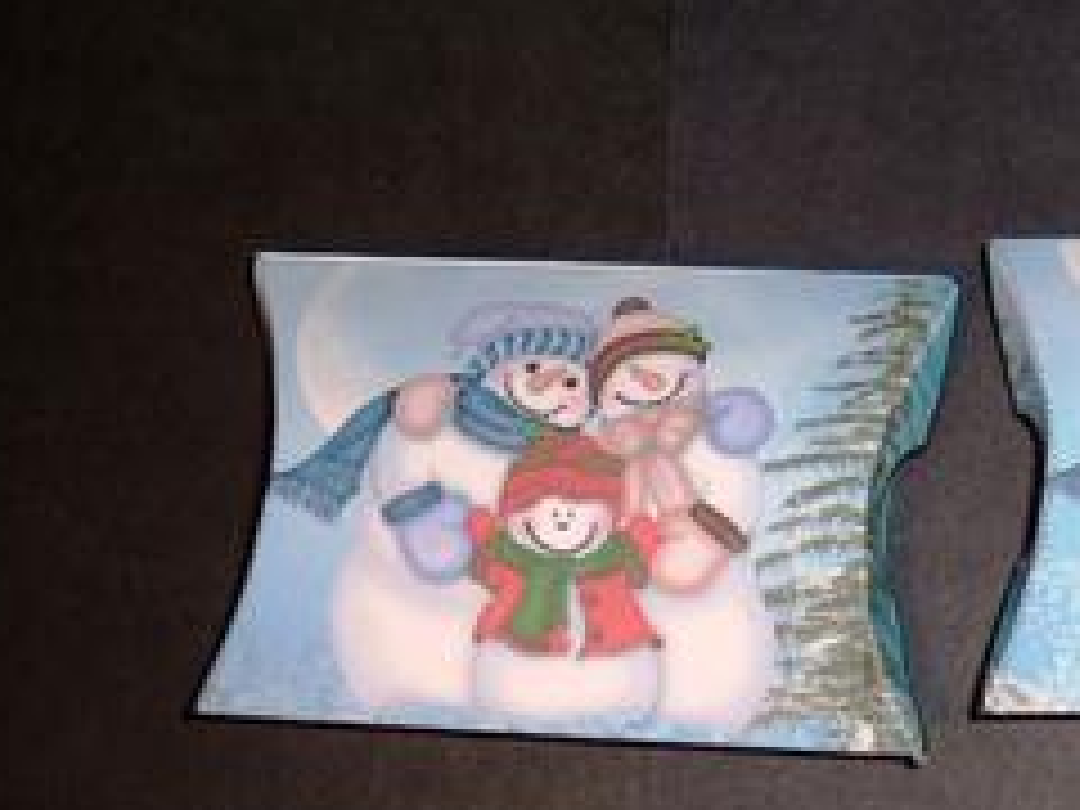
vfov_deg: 14.2
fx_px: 3214
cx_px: 950
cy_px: 738
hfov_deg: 18.8
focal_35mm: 103
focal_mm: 9.1
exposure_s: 1/30
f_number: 3.9
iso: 100
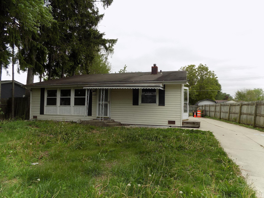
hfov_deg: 73.9
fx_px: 175
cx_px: 132
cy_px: 99
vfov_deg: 58.9
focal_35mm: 23
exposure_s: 1/500
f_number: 3.1
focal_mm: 4
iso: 80
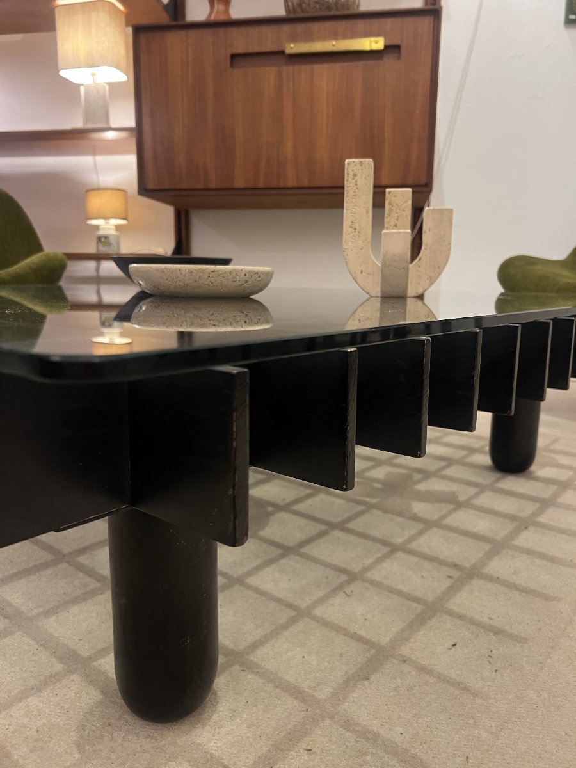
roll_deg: +0.3
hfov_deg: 53.1
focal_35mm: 26
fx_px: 577
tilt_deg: -11.3
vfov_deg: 67.3
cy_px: 384
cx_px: 288
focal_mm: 5.7
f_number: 1.5
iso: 320
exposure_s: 1/50
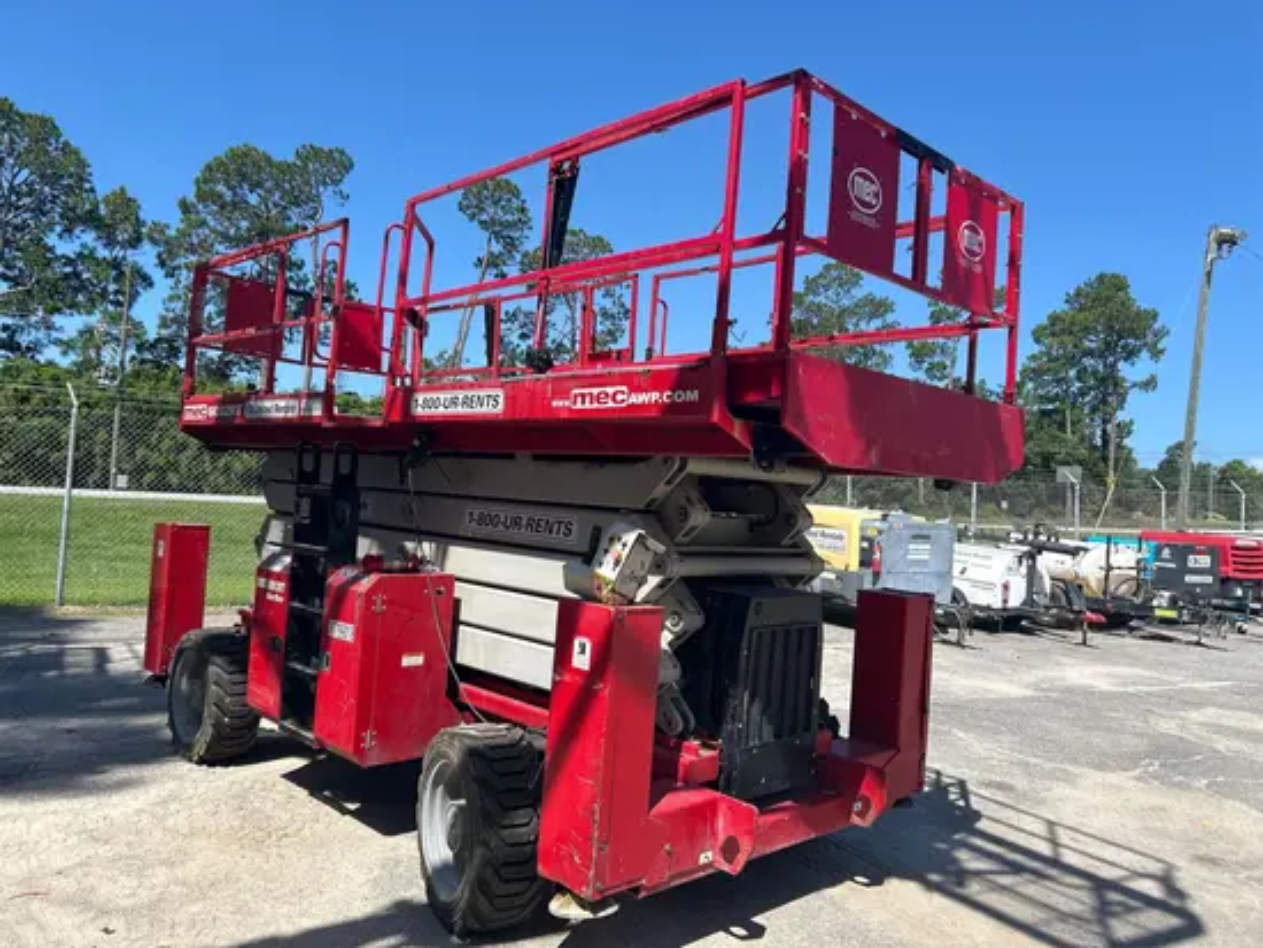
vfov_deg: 53.1
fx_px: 949
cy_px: 474
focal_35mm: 26
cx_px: 632
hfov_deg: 67.3
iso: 50
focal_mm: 5.7
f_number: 1.5
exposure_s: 1/2841
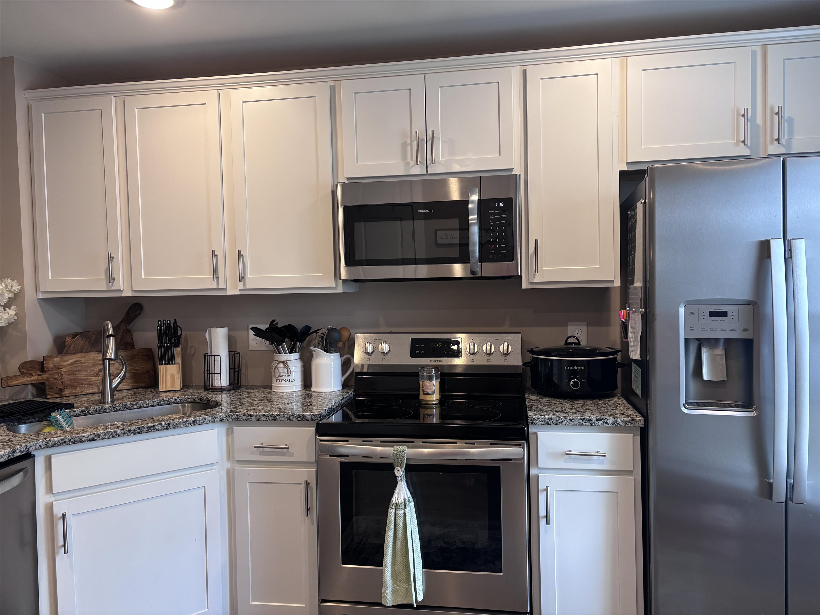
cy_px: 308
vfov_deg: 53.1
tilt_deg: -2.0
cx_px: 410
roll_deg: +1.1
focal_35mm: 26
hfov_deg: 67.3
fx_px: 616
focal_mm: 5.96
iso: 125
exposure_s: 1/120
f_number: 1.6
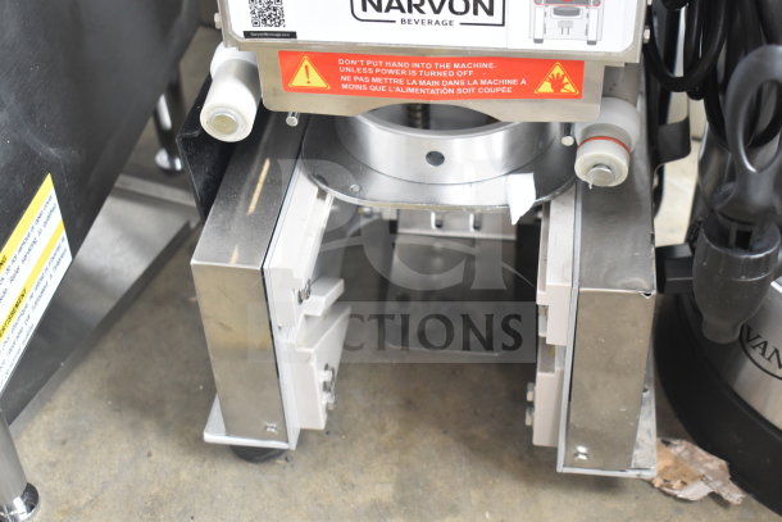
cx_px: 391
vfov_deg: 25.8
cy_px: 261
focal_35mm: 52
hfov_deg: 37.8
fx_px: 1141
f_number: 4.5
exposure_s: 1/60
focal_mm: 35
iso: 1250
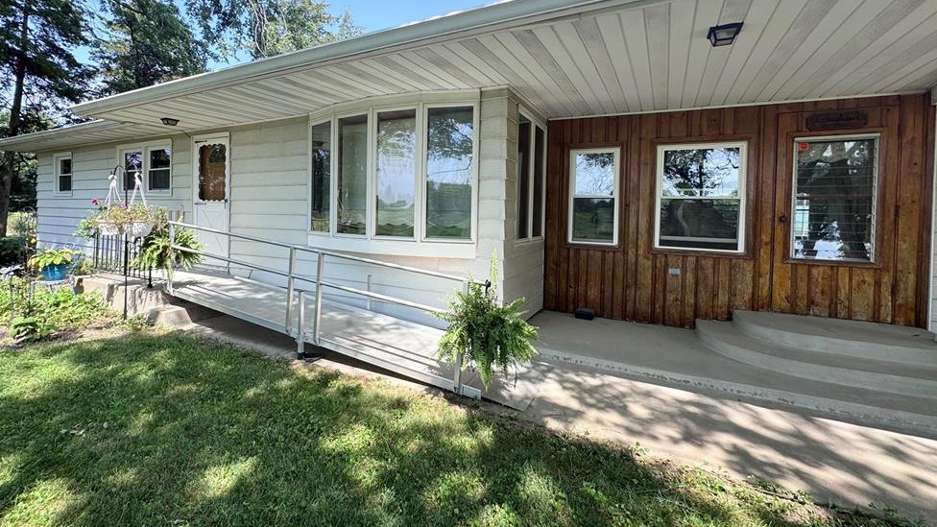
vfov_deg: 66.6
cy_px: 219
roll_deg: -0.9
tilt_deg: -0.6
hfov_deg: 99.3
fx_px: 398
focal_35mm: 16
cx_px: 453
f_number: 2.2
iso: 40
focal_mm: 2.22
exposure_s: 1/467
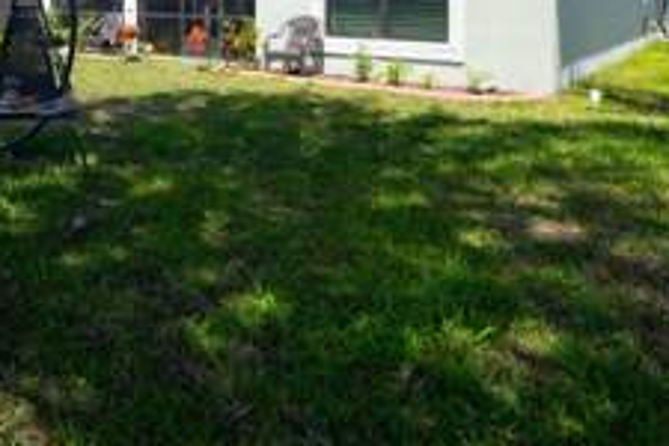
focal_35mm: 32
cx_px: 134
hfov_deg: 54.7
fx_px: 595
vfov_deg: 36.7
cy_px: -6
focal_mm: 10
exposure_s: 1/125
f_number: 13
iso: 50
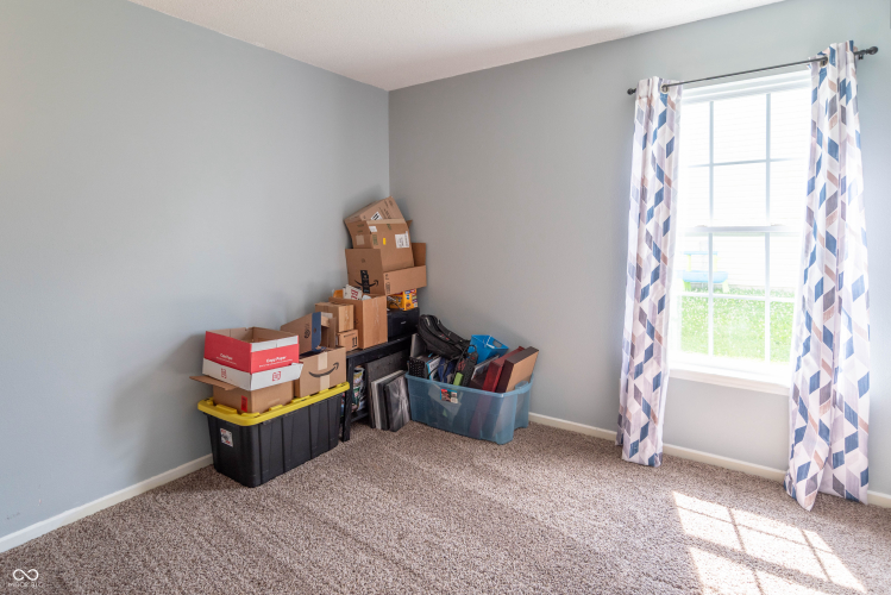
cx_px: 446
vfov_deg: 67.4
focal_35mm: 18
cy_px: 298
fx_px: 446
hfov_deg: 90.0
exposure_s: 1/40
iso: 160
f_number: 7.1
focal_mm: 18
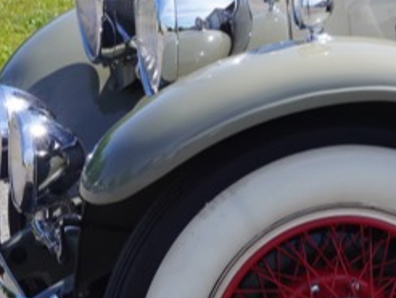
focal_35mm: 200
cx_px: 864
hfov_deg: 9.1
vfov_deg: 7.4
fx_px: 2290
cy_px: -14
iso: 100
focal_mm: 32
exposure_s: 1/125
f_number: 9
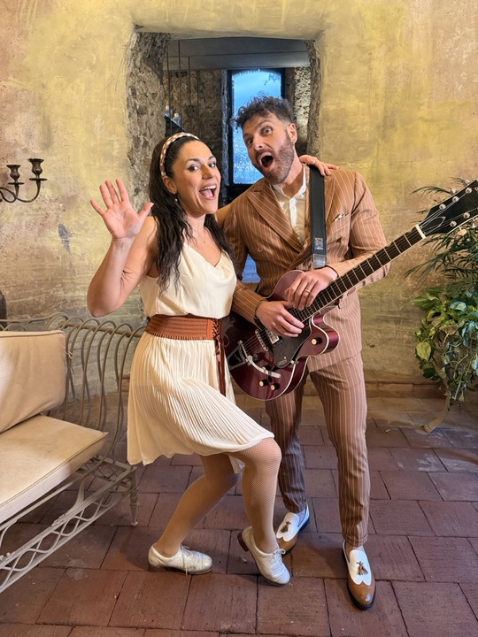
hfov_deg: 56.8
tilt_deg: -13.2
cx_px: 239
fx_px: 442
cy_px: 318
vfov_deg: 71.6
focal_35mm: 24
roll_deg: +0.0
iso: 320
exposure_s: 1/60
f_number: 1.78
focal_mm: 6.76
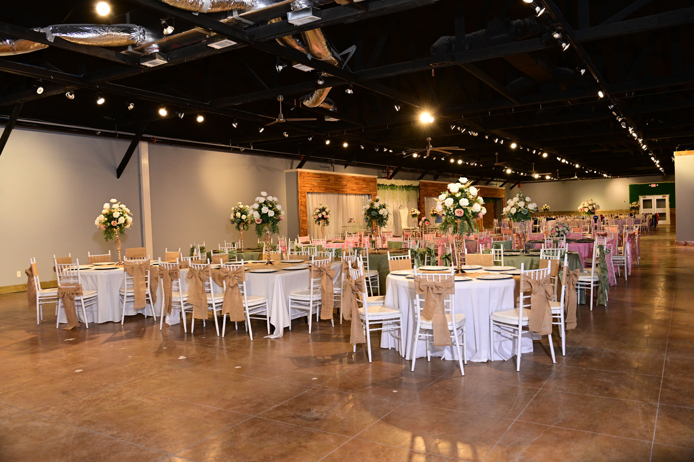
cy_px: 231
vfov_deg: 45.0
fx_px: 559
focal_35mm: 29
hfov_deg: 63.7
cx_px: 347
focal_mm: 29
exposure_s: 1/125
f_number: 5
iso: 2000
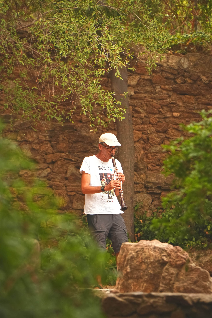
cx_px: 106
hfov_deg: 8.7
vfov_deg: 13.0
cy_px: 159
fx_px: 1391
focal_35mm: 158
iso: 2000
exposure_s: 1/400
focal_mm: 105
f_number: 5.6
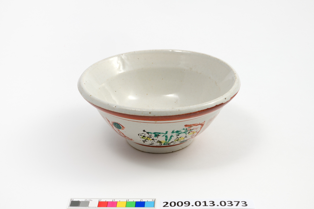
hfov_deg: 33.4
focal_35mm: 60
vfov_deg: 22.6
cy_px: 104
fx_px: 523
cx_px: 157
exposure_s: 1/60
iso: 100
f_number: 22
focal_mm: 60
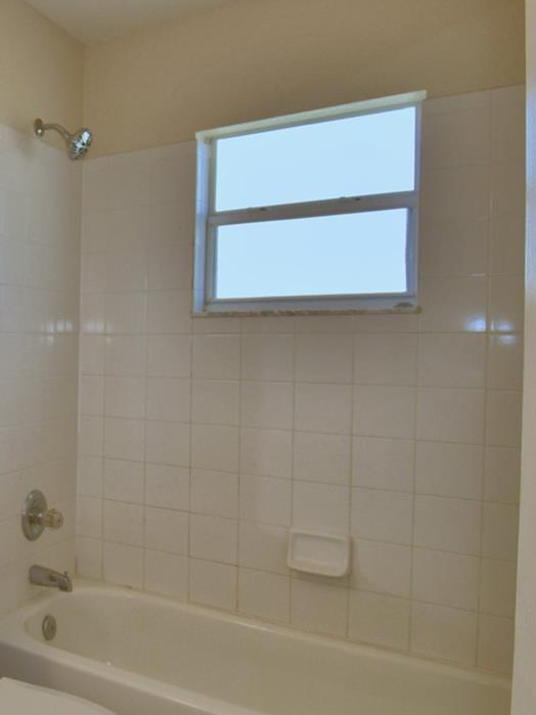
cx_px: -131
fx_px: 682
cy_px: 359
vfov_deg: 55.4
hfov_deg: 33.5
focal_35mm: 33
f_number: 4.5
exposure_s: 1/80
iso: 100
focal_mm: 10
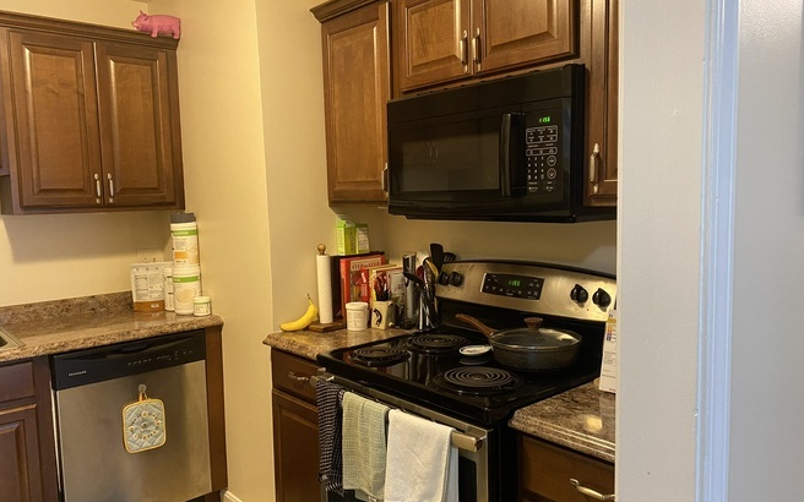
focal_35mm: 28
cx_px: 398
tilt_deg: -6.6
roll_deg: +2.2
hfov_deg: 66.5
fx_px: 614
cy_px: 257
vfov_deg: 44.5
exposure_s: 1/60
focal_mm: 4.25
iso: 400
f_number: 1.8
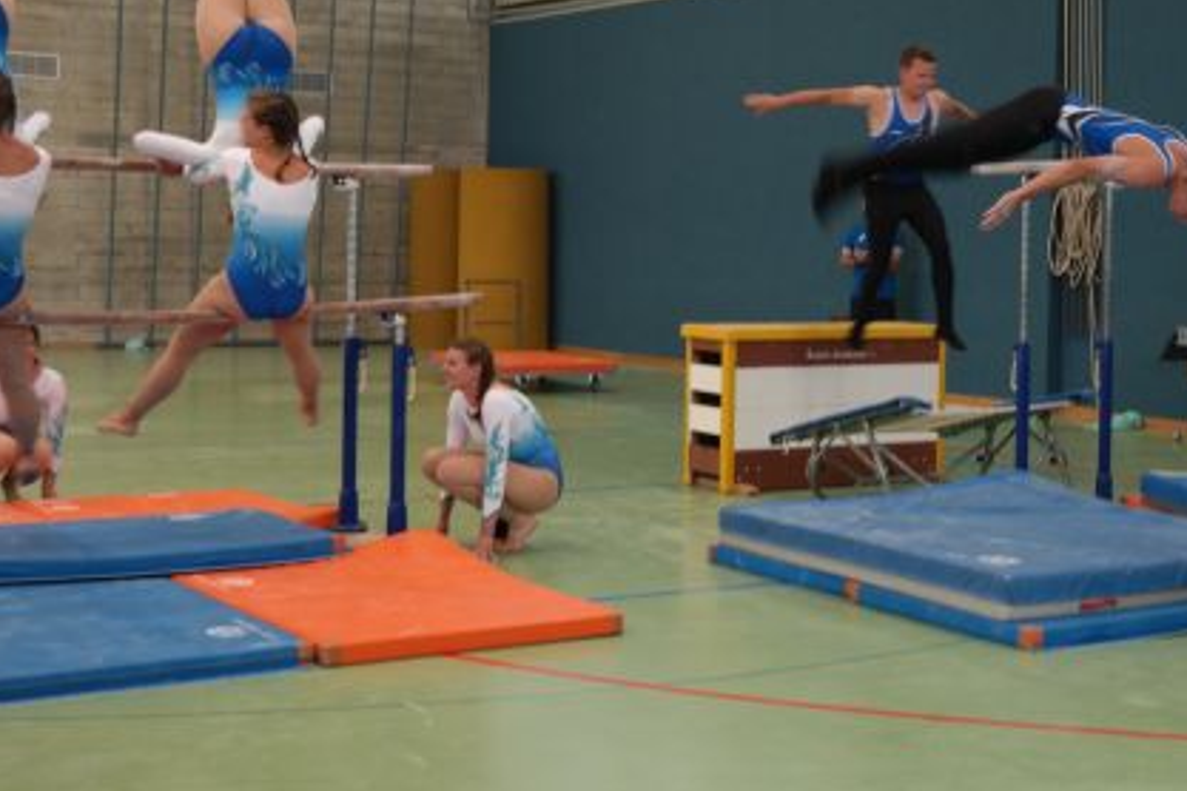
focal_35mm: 63
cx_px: 900
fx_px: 2077
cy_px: 317
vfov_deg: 21.5
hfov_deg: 31.3
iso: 200
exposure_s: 1/50
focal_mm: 27
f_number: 4
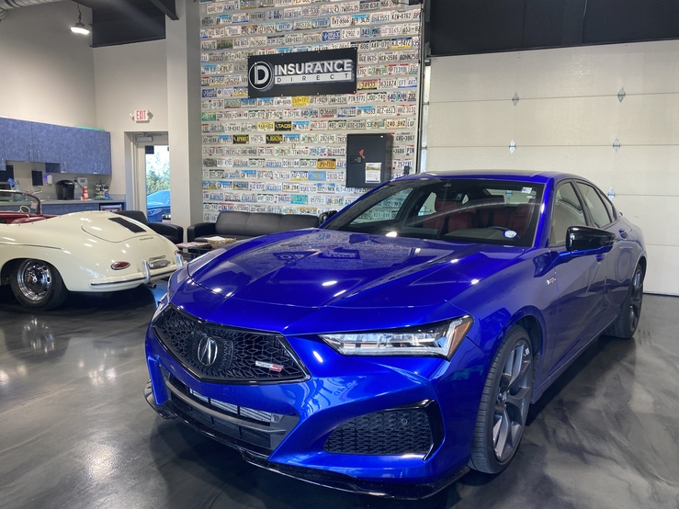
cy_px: 254
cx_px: 340
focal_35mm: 26
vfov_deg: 53.0
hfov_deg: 67.3
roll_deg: -1.5
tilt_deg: -7.7
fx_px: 510
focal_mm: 4.25
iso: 80
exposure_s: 1/120
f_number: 1.8
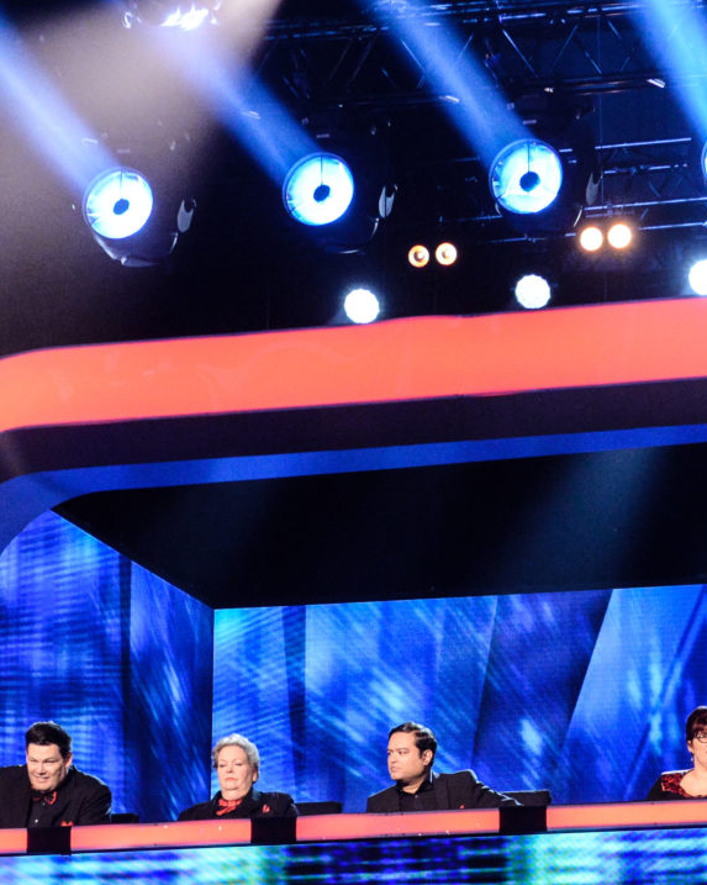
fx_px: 4214
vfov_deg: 11.8
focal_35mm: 161
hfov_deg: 9.6
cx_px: 337
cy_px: 1004
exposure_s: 1/80
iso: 3200
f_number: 4.5
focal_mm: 48
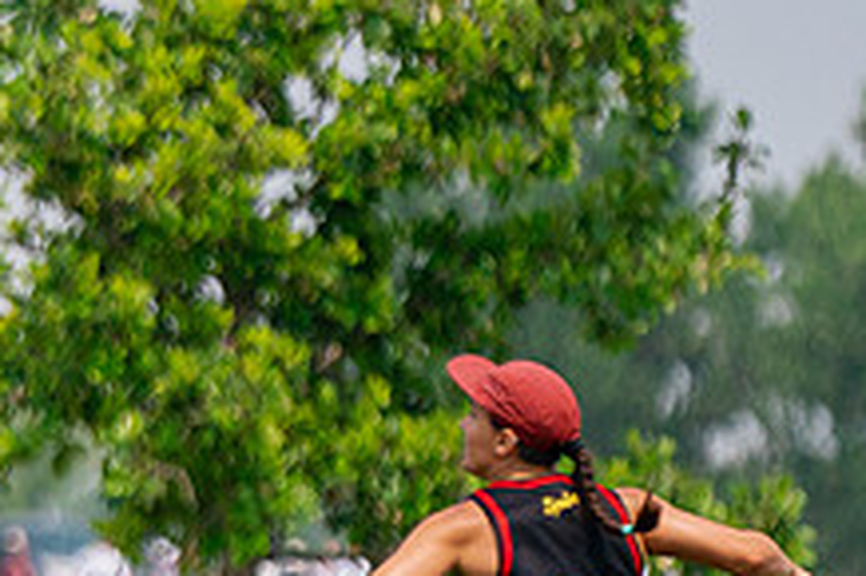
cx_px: -585
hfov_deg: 2.3
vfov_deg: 1.5
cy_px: 464
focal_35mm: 898
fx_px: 21585
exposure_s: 1/5000
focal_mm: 200
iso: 400
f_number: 2.8
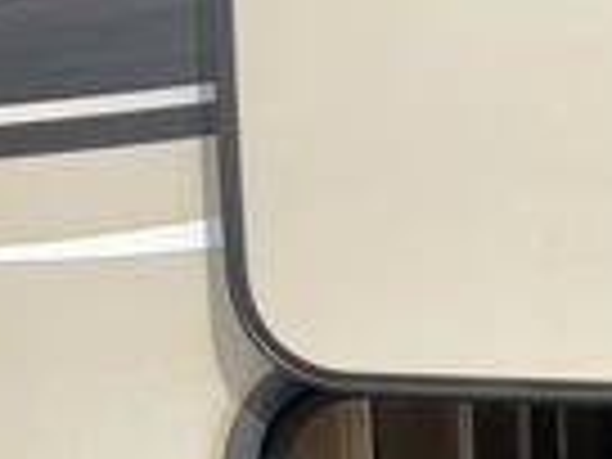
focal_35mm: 85
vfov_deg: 16.0
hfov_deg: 21.0
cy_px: 670
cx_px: 783
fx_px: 1503
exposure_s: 1/1221
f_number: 1.8
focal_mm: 3
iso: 25
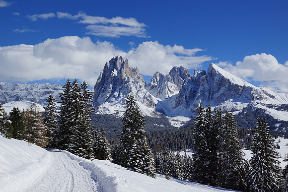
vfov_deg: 34.2
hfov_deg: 49.5
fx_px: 312
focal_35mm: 39
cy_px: 96
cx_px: 144
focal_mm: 26
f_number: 9
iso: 100
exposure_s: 1/800
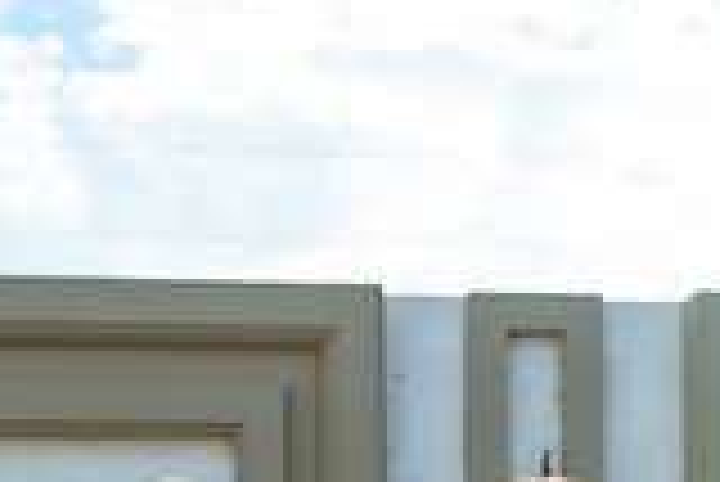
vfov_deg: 12.7
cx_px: 403
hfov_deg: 20.4
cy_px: 819
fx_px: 2002
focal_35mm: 100
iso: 100
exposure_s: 1/1250
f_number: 2.8
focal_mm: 24
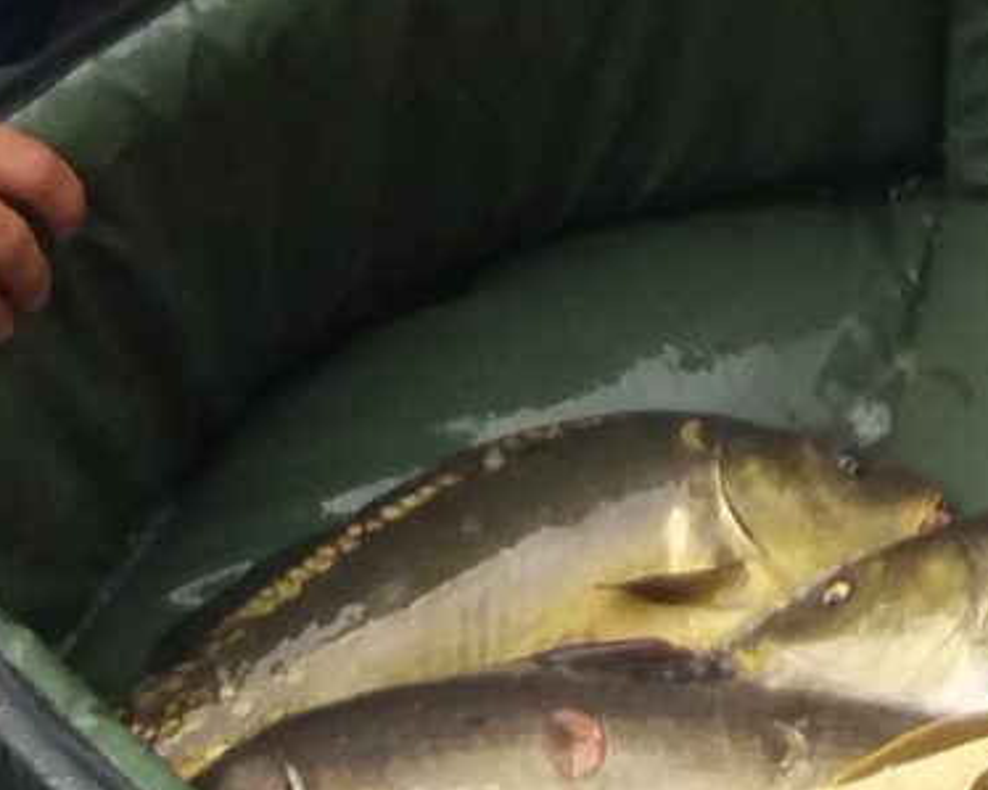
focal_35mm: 187
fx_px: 5467
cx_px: 1239
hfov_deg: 10.1
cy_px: -914
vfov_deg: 7.8
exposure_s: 1/100
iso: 100
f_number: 1.9
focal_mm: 3.7
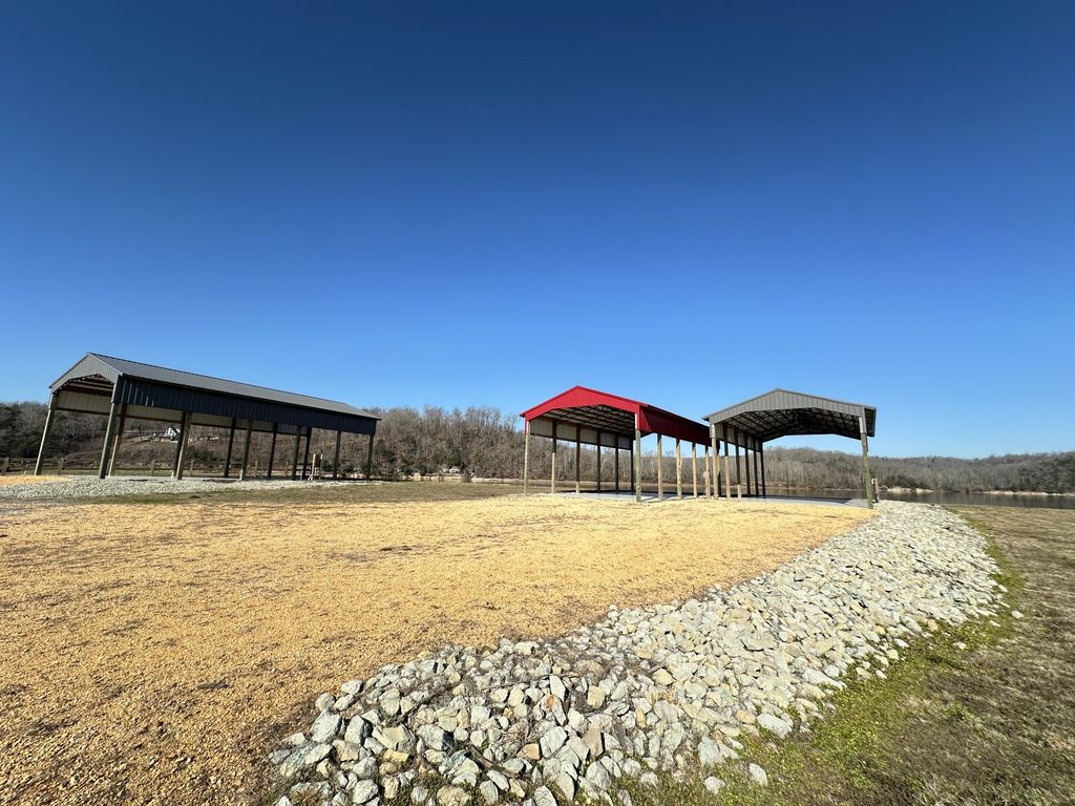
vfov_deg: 85.7
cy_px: 403
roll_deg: -1.5
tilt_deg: +9.9
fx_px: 435
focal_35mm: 14
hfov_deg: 102.1
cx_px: 538
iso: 50
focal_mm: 2.22
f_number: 2.2
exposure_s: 1/1575
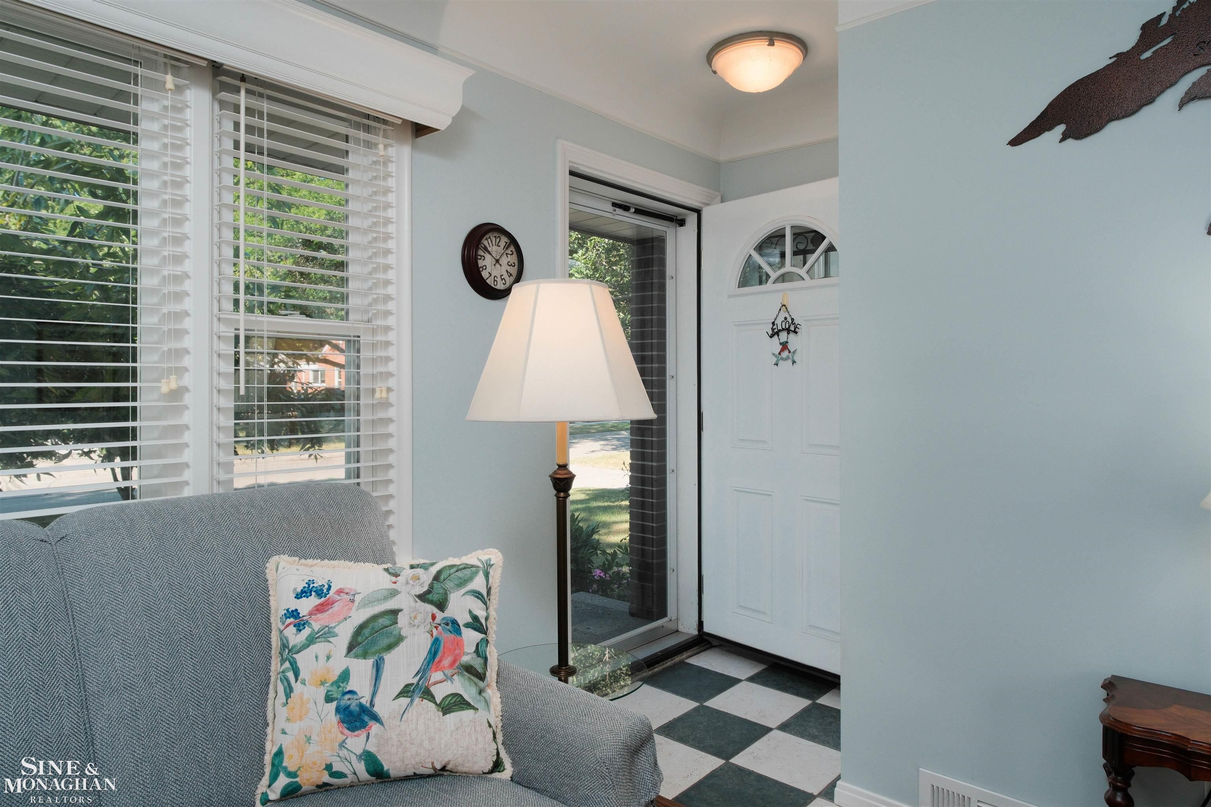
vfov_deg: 57.2
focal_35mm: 22
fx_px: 740
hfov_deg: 78.6
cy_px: 404
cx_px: 606
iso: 640
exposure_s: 1/250
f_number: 8
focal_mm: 14.6
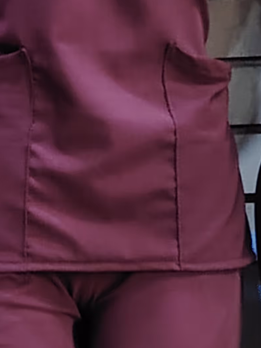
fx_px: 1799
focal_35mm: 179
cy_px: 223
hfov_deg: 8.1
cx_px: -183
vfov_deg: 11.0
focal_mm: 5.25
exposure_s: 1/33.3
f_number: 1.75
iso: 2100
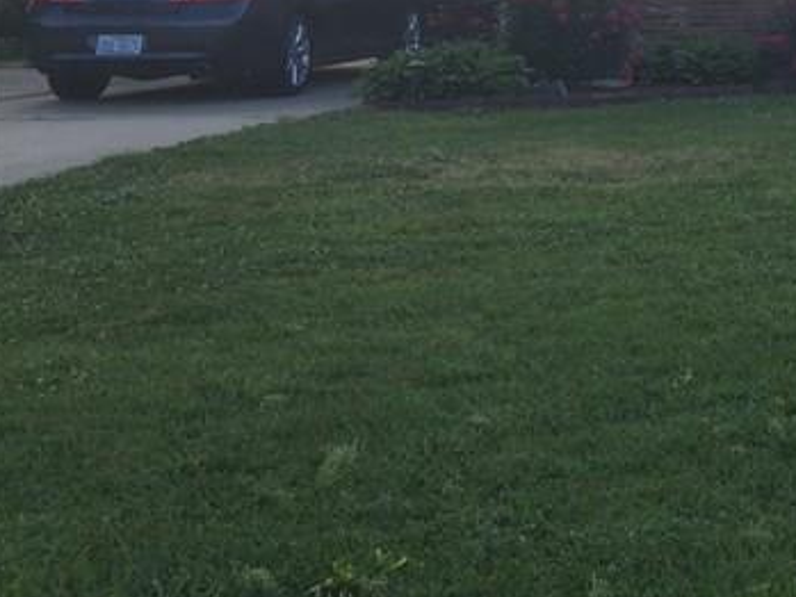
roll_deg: +1.2
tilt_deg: +5.6
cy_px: -205
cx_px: 1154
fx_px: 1955
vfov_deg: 16.3
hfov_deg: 20.2
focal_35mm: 85
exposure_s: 1/357
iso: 32
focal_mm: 4.15
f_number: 2.2
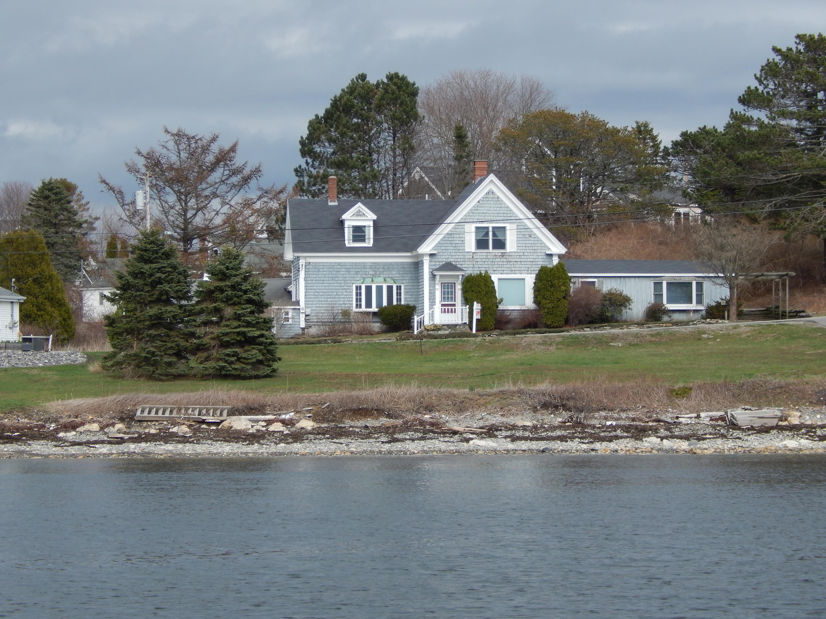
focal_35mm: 162
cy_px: 310
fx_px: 3866
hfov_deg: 12.2
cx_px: 413
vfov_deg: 9.2
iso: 125
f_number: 5.1
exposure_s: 1/400
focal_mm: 28.7
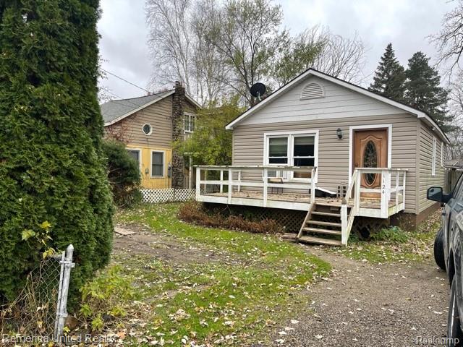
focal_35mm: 26
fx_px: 348
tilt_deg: -1.3
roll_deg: -1.4
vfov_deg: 53.1
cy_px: 174
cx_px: 232
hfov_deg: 67.3
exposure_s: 1/121
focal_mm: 5.1
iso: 32
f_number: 1.6
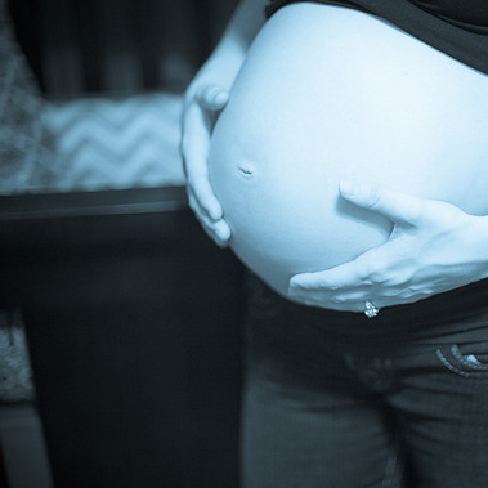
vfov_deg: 26.5
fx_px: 1037
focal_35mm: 65
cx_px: 370
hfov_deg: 26.1
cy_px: 245
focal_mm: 50
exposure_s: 1/100
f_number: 1.4
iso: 3200
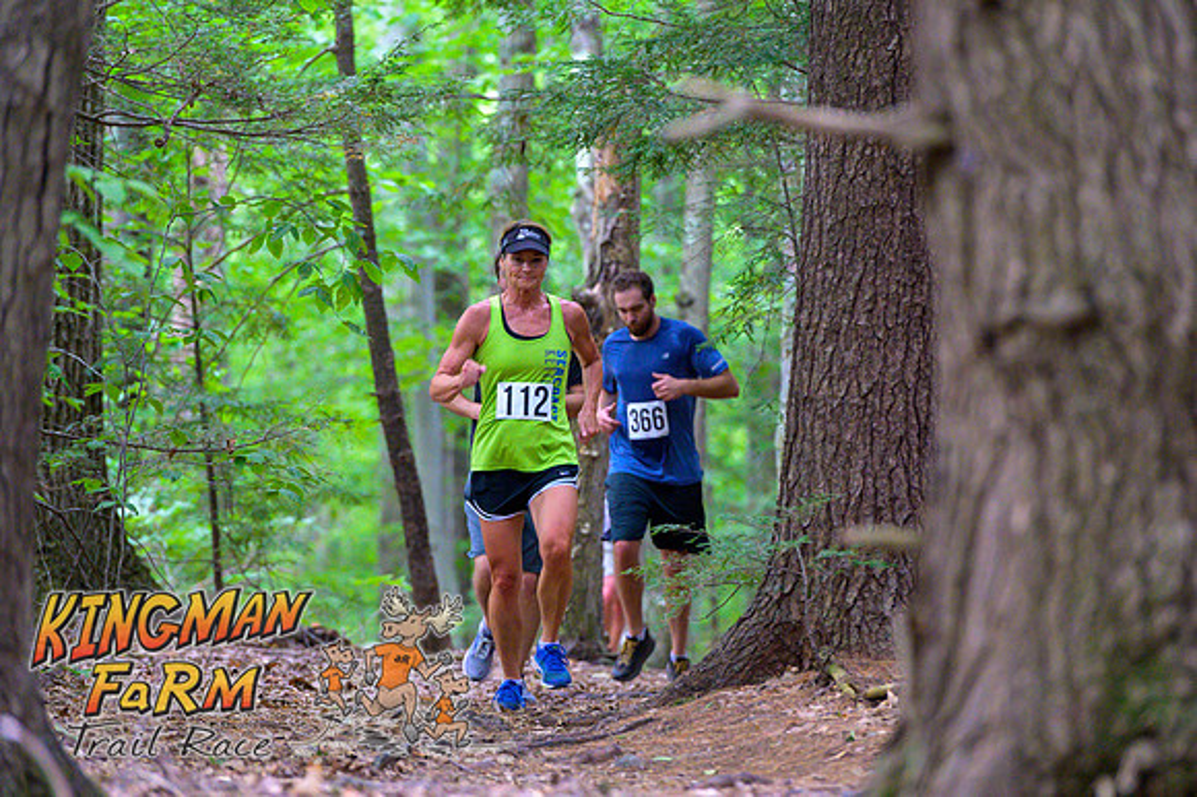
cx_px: 598
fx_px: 6480
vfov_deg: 7.0
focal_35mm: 195
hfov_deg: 10.6
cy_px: 398
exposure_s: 1/160
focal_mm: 195
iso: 8000
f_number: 4
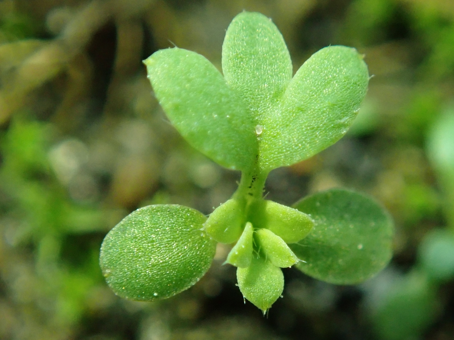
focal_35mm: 100
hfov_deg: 19.6
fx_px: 1312
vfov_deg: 14.8
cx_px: 227
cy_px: 170
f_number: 4.9
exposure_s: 1/100
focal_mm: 18
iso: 1000
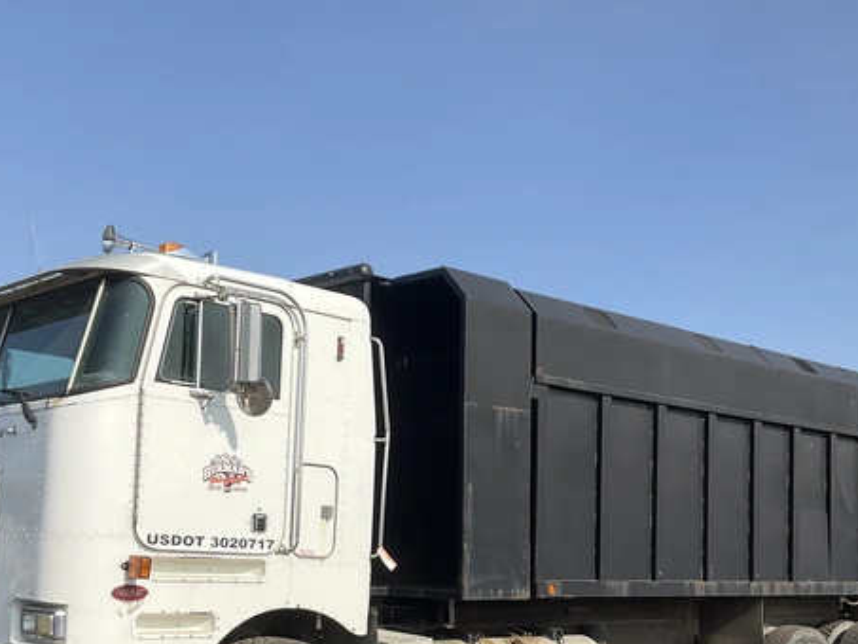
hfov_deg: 39.6
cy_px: 501
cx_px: 445
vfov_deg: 29.7
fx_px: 1190
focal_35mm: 48
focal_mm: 3
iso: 25
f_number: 1.8
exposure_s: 1/2227
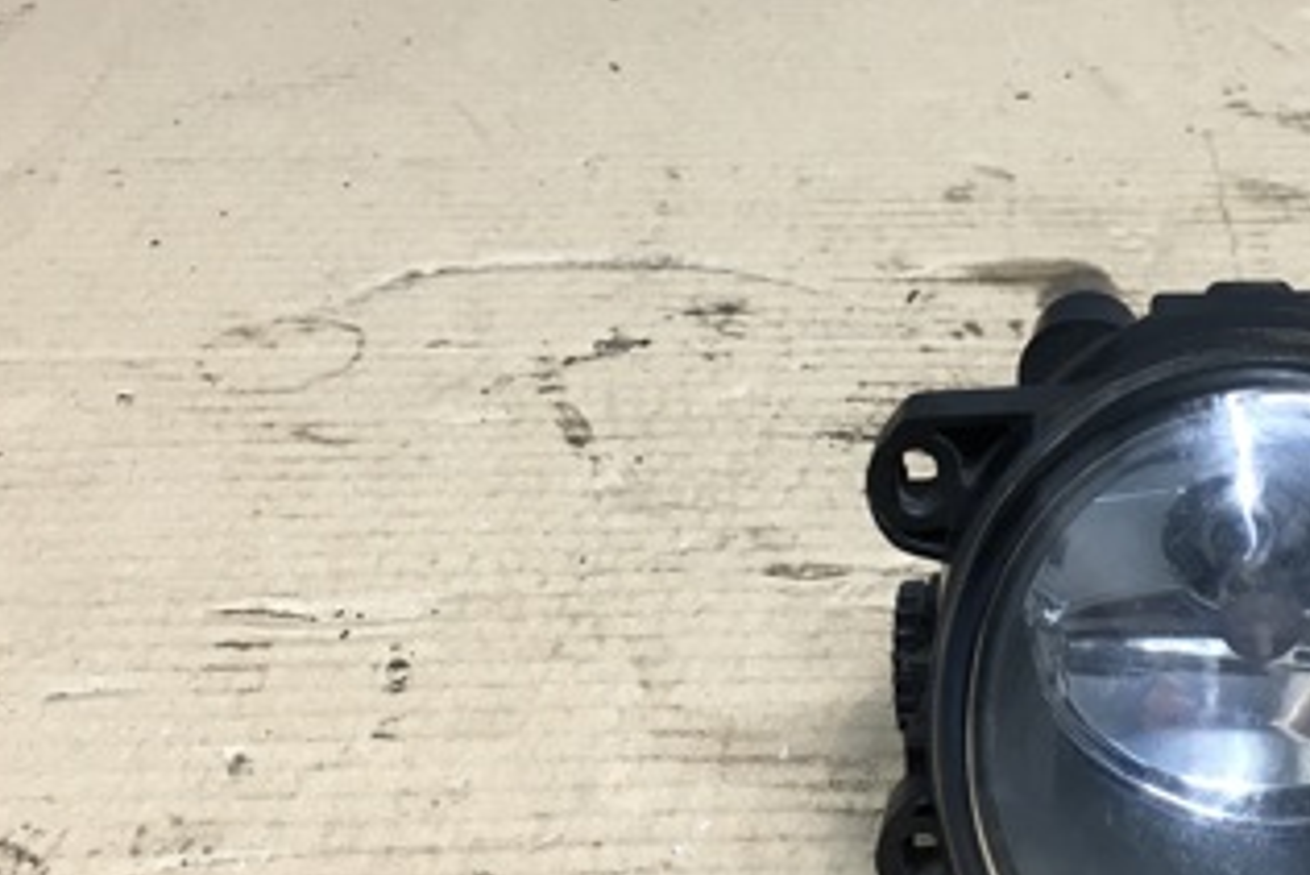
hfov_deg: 32.2
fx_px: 2221
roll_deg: -0.7
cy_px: 326
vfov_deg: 22.2
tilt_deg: -29.1
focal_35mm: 61
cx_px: 1003
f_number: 2.2
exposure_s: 1/33
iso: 64
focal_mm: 4.15
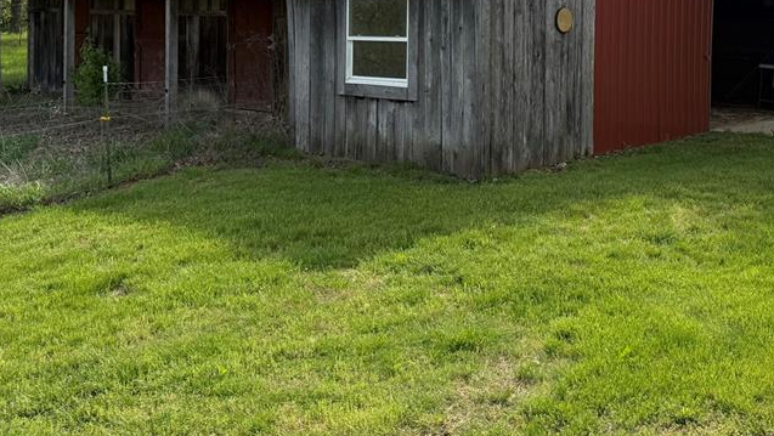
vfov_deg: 27.6
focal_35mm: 42
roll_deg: -1.1
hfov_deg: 48.0
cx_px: 469
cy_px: 63
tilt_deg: -0.5
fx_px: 862
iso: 100
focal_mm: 6.76
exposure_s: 1/4167
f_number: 1.78
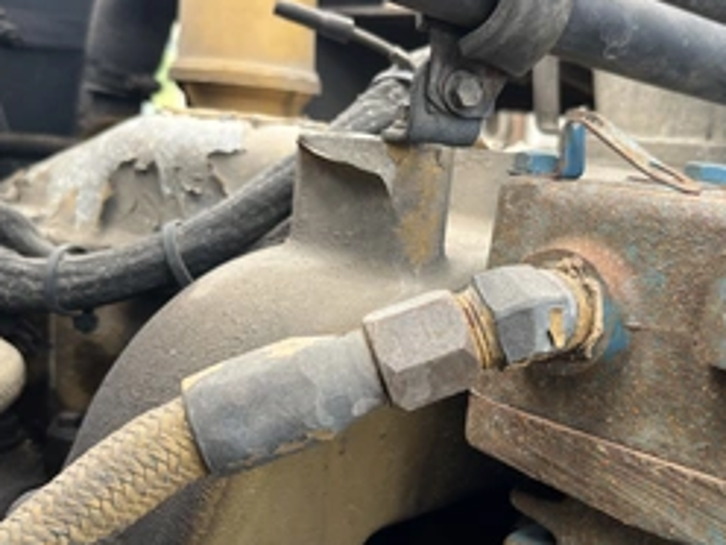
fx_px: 881
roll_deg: -4.5
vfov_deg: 34.3
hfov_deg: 44.8
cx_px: 386
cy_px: 296
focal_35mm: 42
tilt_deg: -17.5
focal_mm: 5.1
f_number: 1.6
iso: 40
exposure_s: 1/192
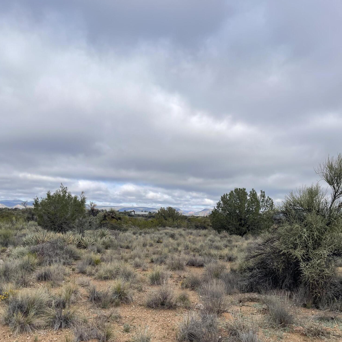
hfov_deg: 54.0
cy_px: 210
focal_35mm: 30
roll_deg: -2.2
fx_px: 335
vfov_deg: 53.5
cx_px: 168
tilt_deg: -0.9
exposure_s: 1/3559
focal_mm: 5.1
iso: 32
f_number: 1.6
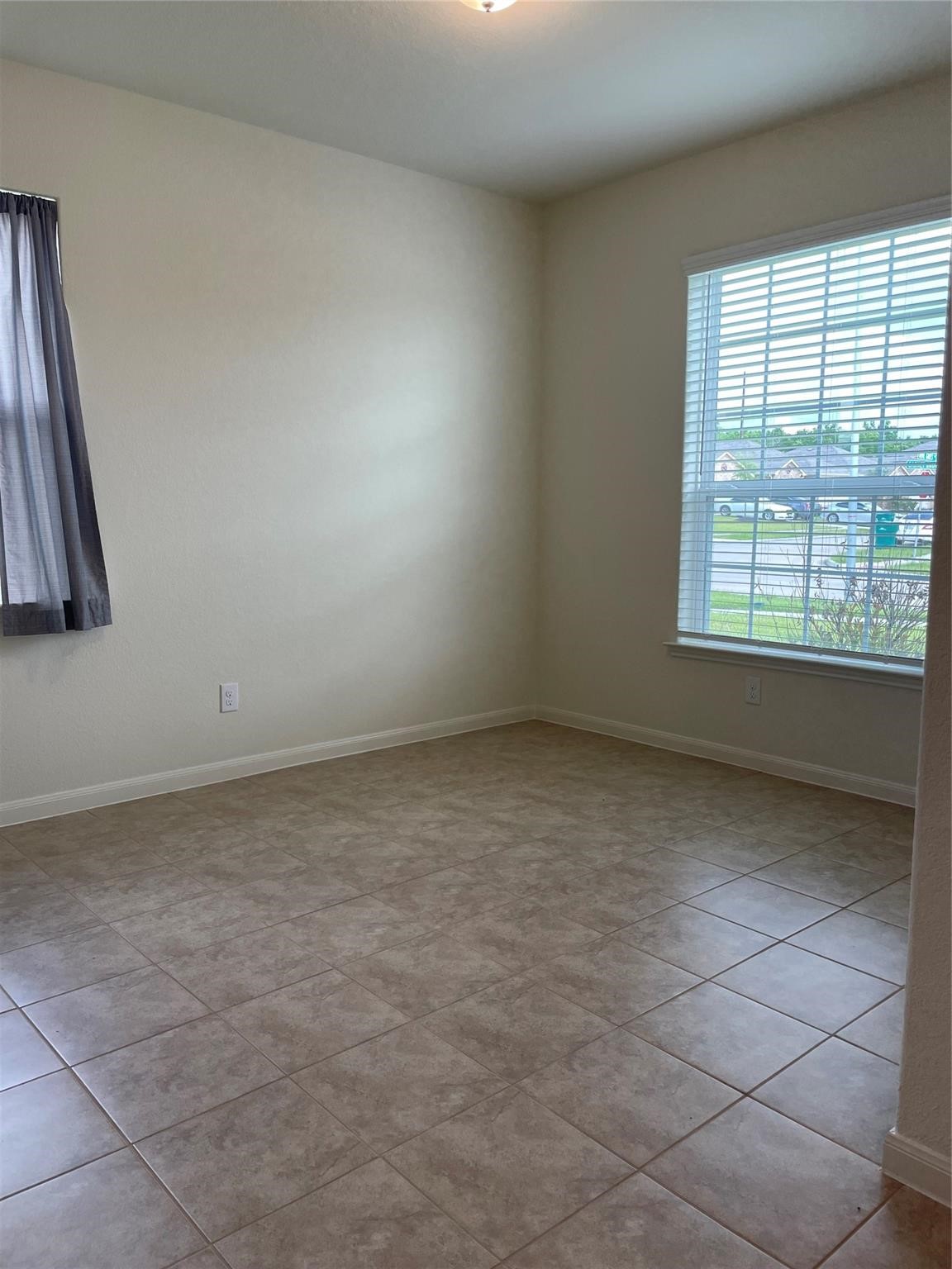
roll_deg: +0.2
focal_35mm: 26
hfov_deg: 53.1
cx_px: 476
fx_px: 953
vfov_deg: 67.3
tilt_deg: -7.1
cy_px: 634
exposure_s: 1/120
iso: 40
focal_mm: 4.2
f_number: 1.6
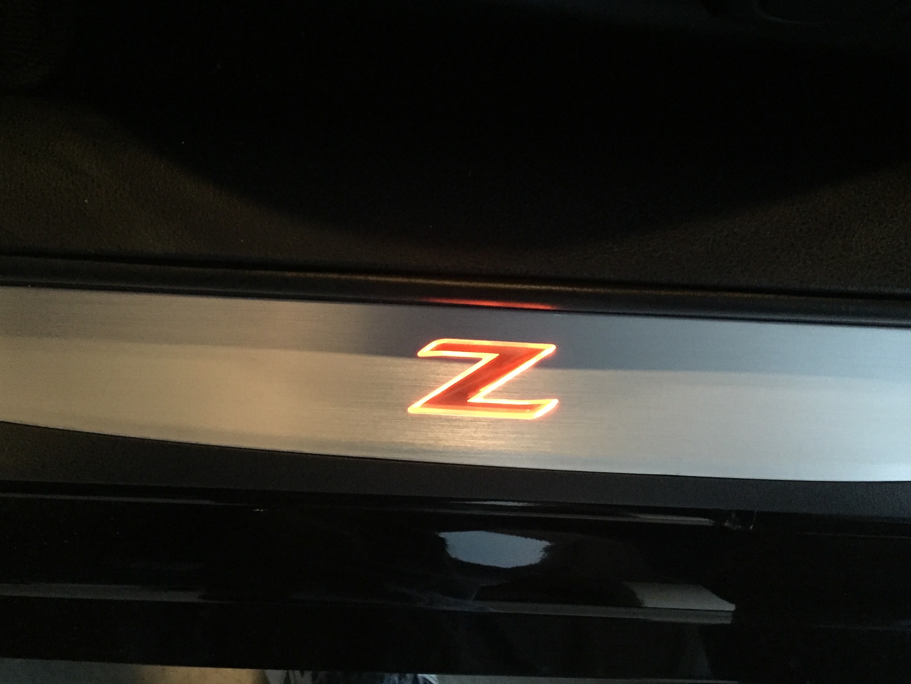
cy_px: 306
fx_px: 868
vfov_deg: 42.9
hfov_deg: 55.3
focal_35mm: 33
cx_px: 473
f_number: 2.2
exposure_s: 1/15
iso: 800
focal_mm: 4.15
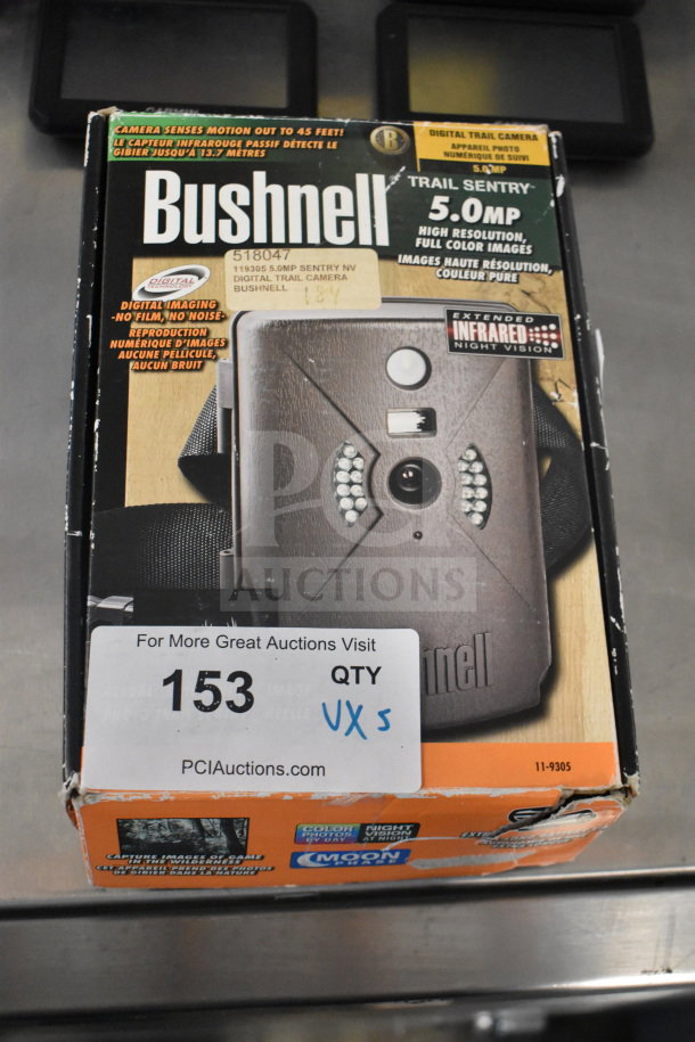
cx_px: 348
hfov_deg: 29.9
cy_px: 521
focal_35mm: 45
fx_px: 1303
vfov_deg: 43.6
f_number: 4.2
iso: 5600
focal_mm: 30
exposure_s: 1/50
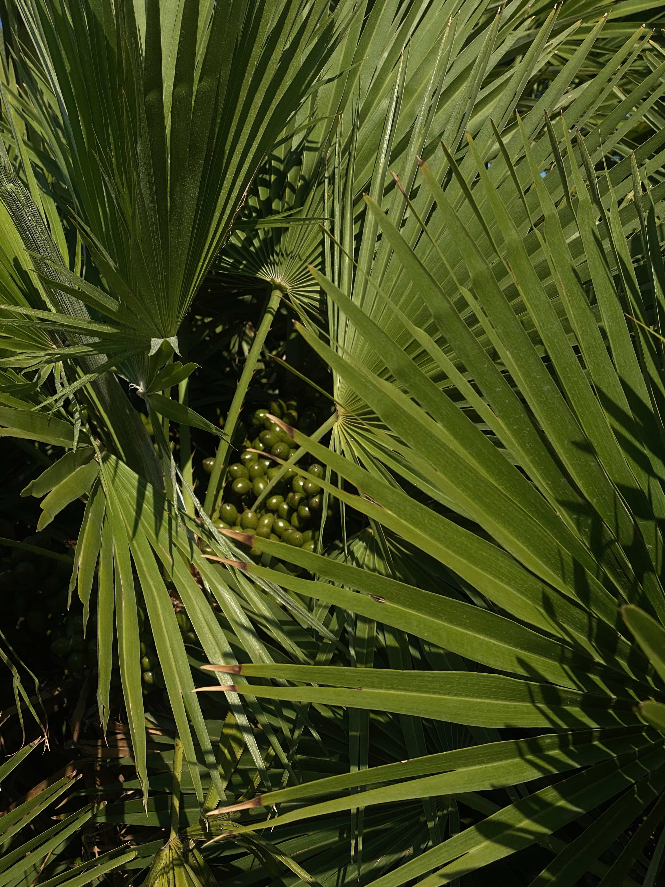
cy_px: 444
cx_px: 332
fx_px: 1332
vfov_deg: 36.8
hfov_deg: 28.0
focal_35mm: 52
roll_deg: -0.2
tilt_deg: -4.2
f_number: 2
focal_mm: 6
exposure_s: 1/2817
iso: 20
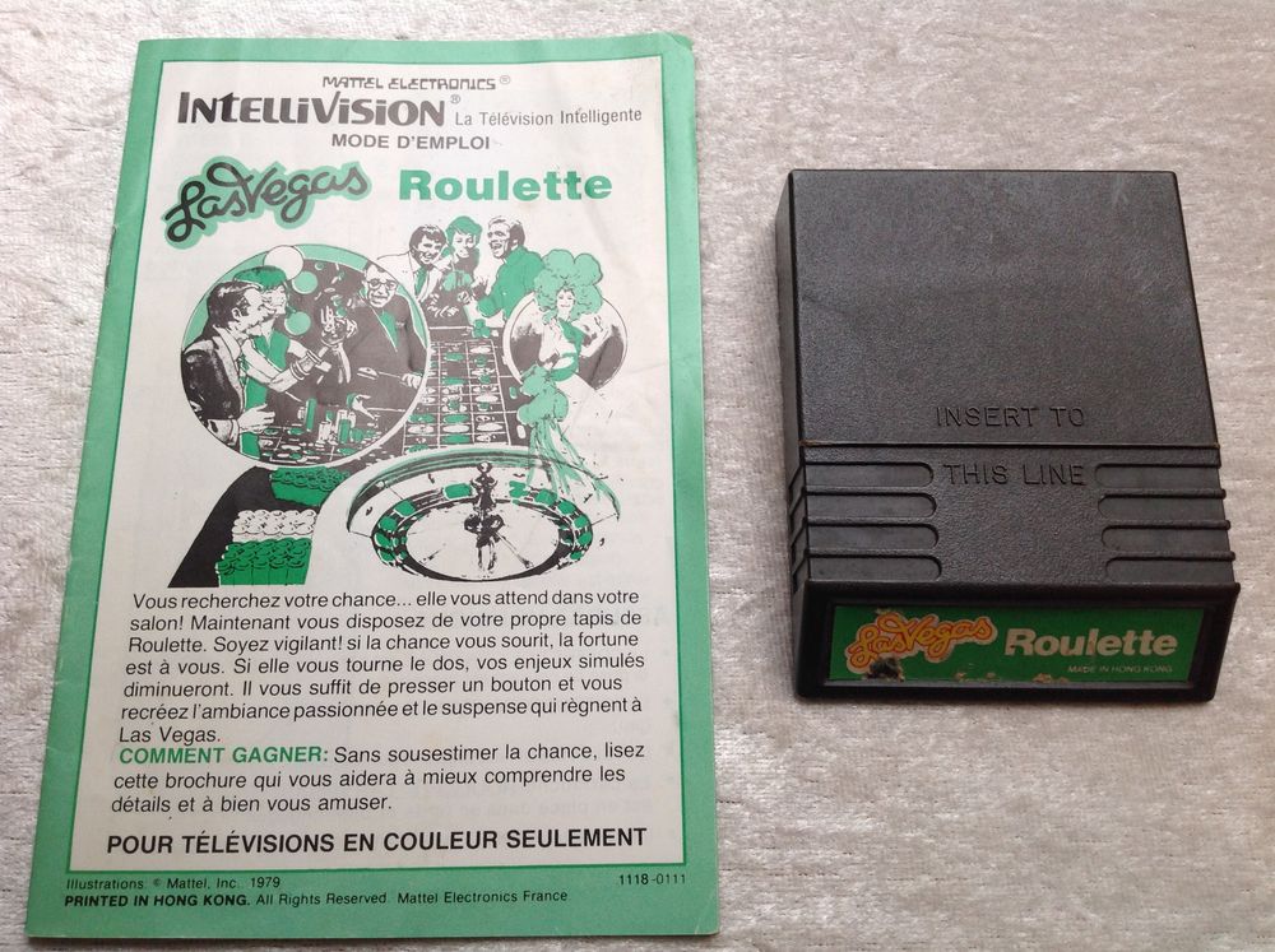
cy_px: 476
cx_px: 638
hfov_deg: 52.7
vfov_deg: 40.6
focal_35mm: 35
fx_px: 1287
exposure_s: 1/60
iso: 64
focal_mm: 4.28
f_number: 2.4
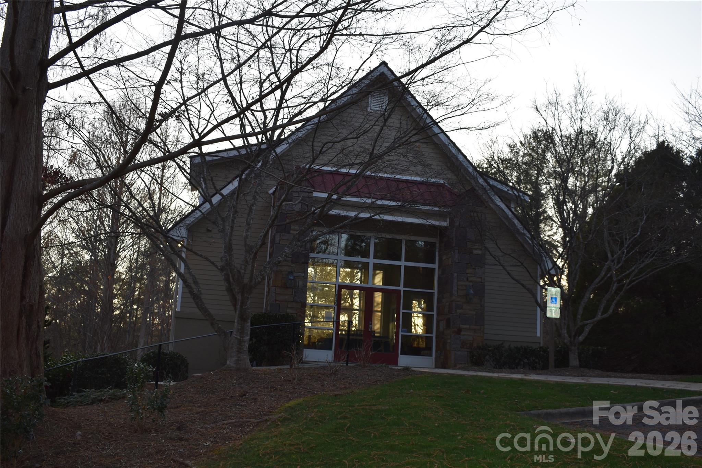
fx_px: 702
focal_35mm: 36
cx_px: 351
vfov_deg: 36.9
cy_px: 234
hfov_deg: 53.1
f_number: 6.3
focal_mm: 24
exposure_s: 1/160
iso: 100
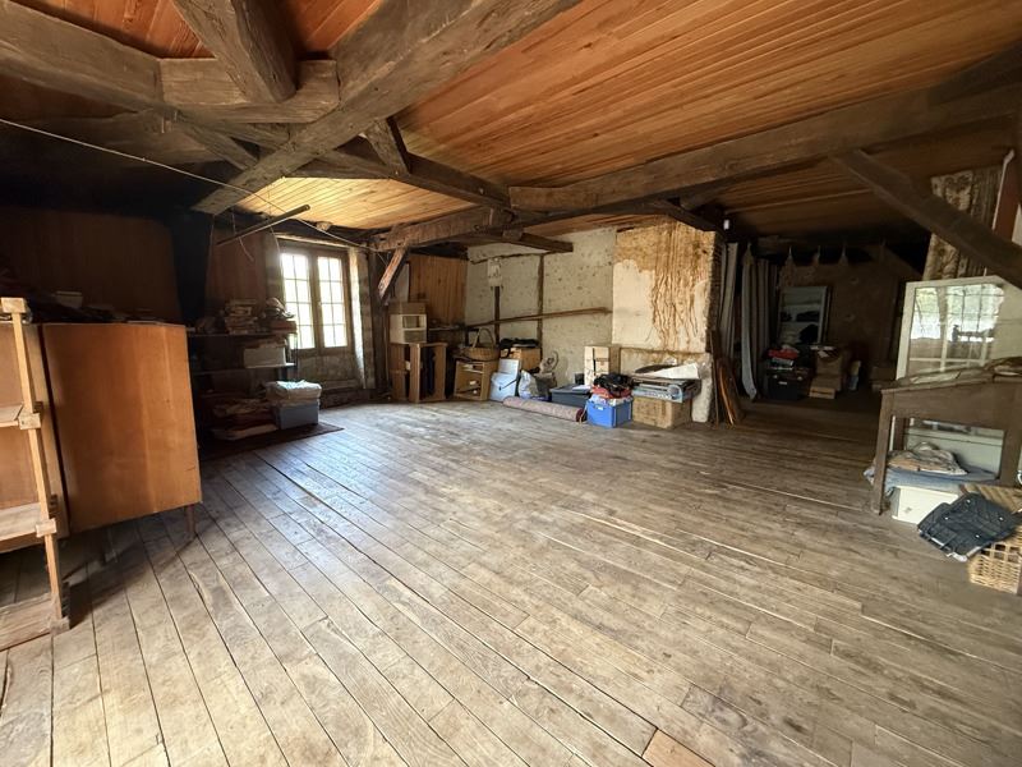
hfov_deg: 102.1
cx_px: 511
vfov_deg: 85.7
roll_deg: +0.5
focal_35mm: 14
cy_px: 384
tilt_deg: -8.7
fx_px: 413
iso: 640
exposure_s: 1/60
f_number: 2.2
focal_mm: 2.22
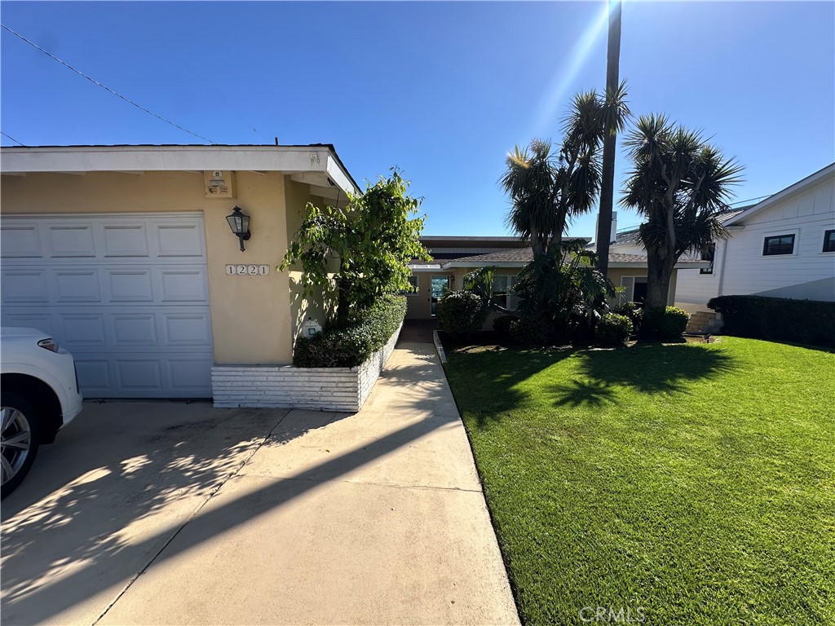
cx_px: 418
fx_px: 338
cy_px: 313
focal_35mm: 14
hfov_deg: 102.1
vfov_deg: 85.7
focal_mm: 2.22
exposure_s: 1/1689
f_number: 2.2
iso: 50
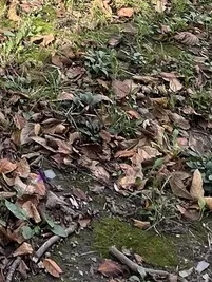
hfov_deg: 13.0
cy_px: -281
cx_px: -150
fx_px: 855
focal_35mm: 105
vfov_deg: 15.2
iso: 50
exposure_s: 1/471
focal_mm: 5.7
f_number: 1.5
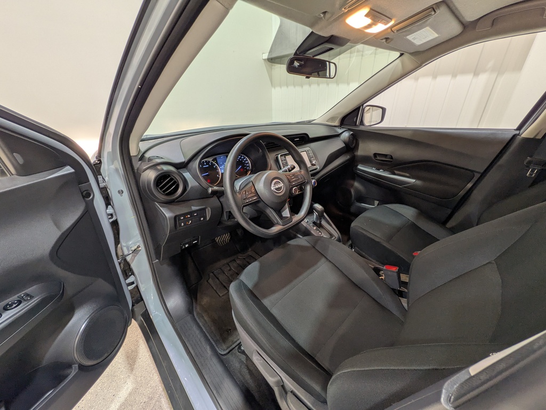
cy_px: 205
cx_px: 273
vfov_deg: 85.7
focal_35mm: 14
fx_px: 221
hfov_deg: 102.1
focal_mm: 1.83
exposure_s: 1/30
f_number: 2.2
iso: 46
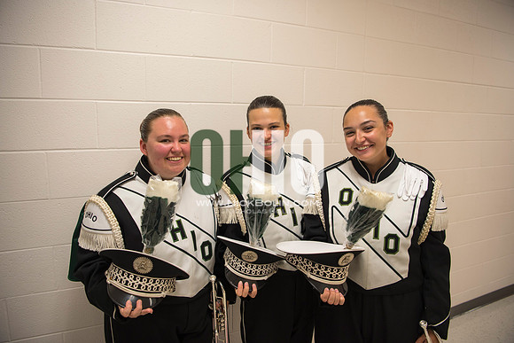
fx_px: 343
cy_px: 172
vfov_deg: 53.2
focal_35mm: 24
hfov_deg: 73.7
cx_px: 257
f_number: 3.2
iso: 400
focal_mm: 24
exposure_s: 1/100
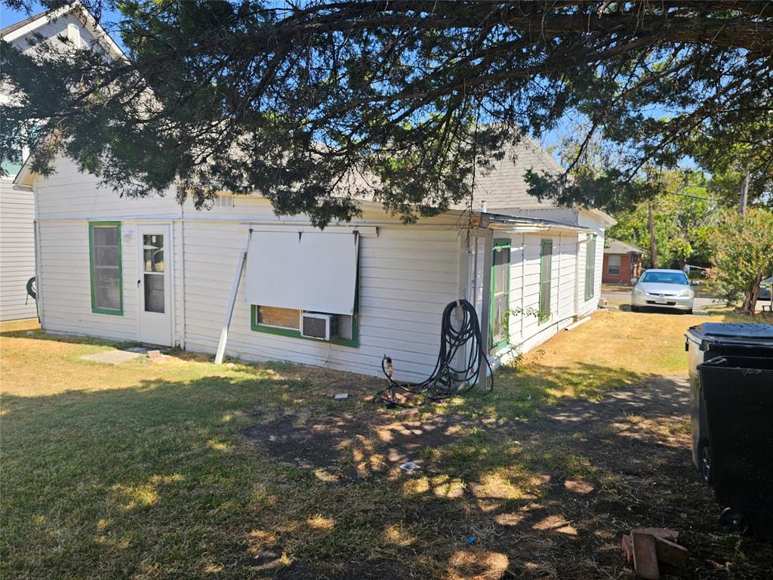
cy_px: 290
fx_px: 514
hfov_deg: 73.9
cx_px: 386
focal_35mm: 23
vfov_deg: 58.9
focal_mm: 6.3
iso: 10
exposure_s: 1/279
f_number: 1.7
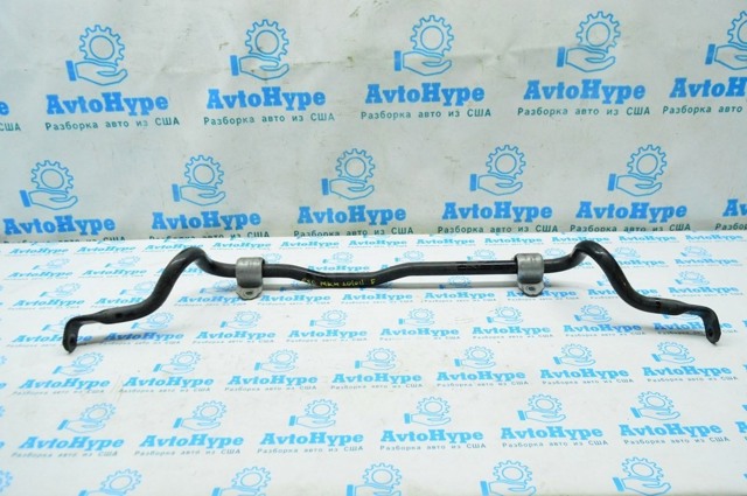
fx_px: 560
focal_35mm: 27
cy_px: 248
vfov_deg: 47.8
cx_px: 374
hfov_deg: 67.4
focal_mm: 18
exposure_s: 1/320
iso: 6400
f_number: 6.3
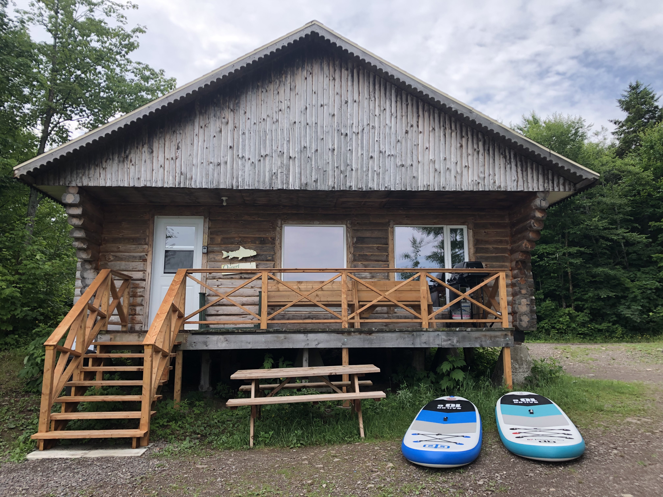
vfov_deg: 49.7
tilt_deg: +9.6
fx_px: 536
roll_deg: +2.0
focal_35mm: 28
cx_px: 332
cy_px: 248
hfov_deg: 63.4
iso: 20
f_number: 1.8
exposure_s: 1/774
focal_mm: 3.99
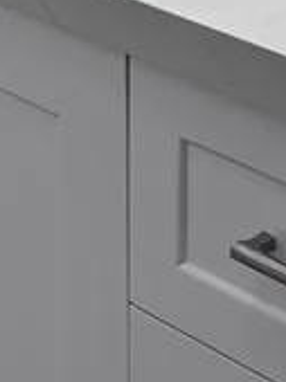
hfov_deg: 9.4
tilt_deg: -13.7
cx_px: 162
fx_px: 1734
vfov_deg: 12.0
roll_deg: -0.1
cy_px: -209
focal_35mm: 157
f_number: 1.6
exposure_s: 1/120
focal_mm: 5.1
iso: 40
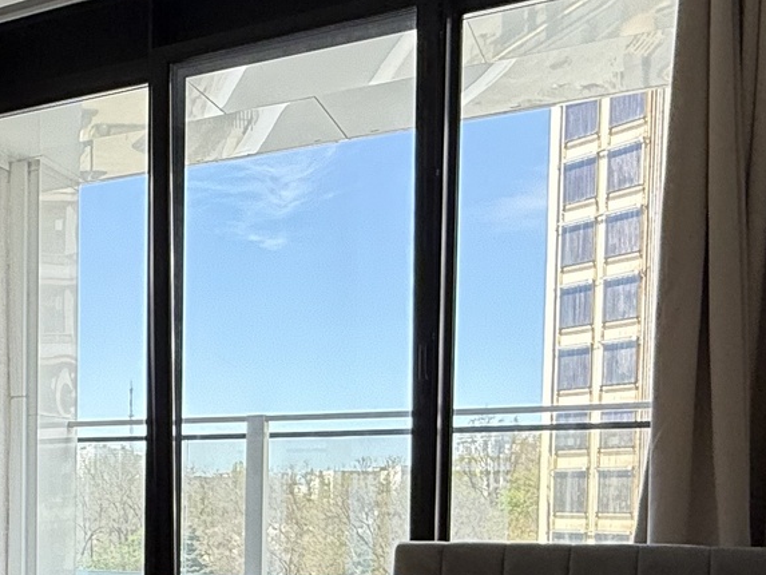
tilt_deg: -2.8
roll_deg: +0.6
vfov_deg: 27.6
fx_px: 1107
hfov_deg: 34.3
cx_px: -23
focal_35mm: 50
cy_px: 562
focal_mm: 2.22
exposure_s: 1/321
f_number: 2.2
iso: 64
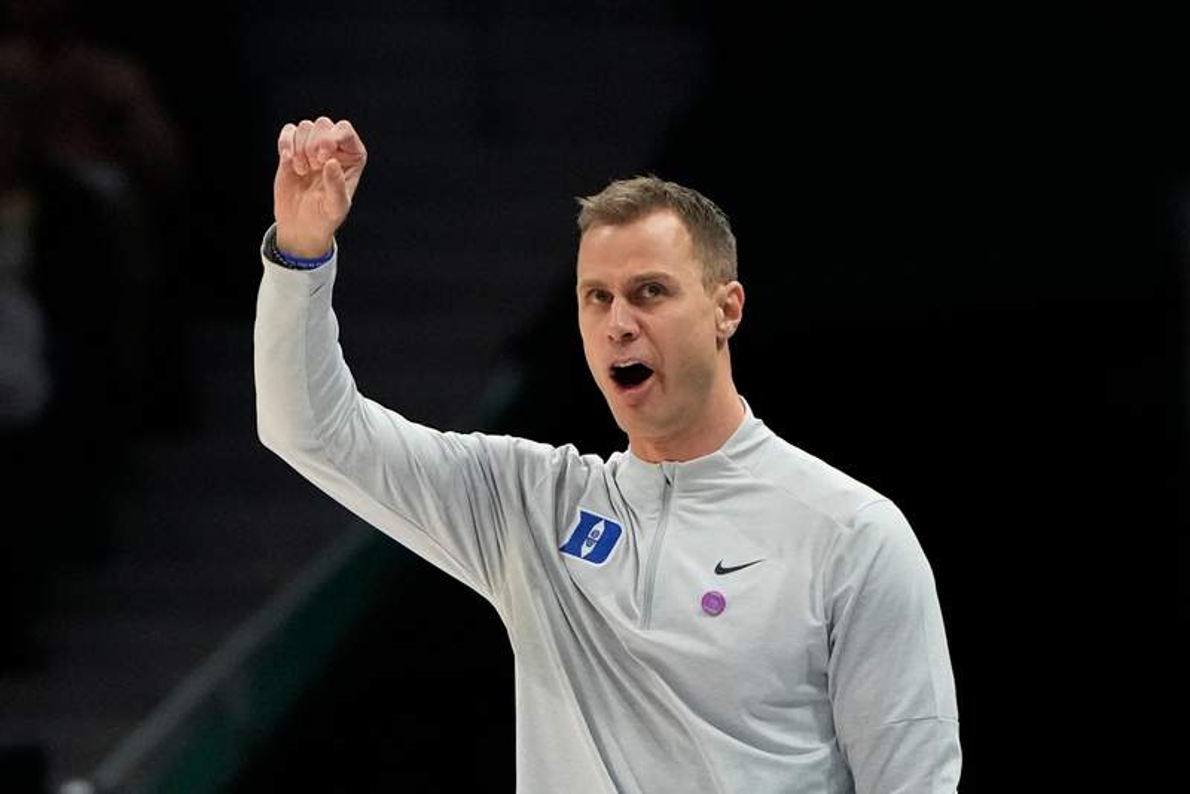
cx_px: 595
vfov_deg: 4.6
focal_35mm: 300
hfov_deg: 6.9
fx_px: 9920
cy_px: 397
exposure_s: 1/1600
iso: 3200
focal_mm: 200
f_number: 2.8
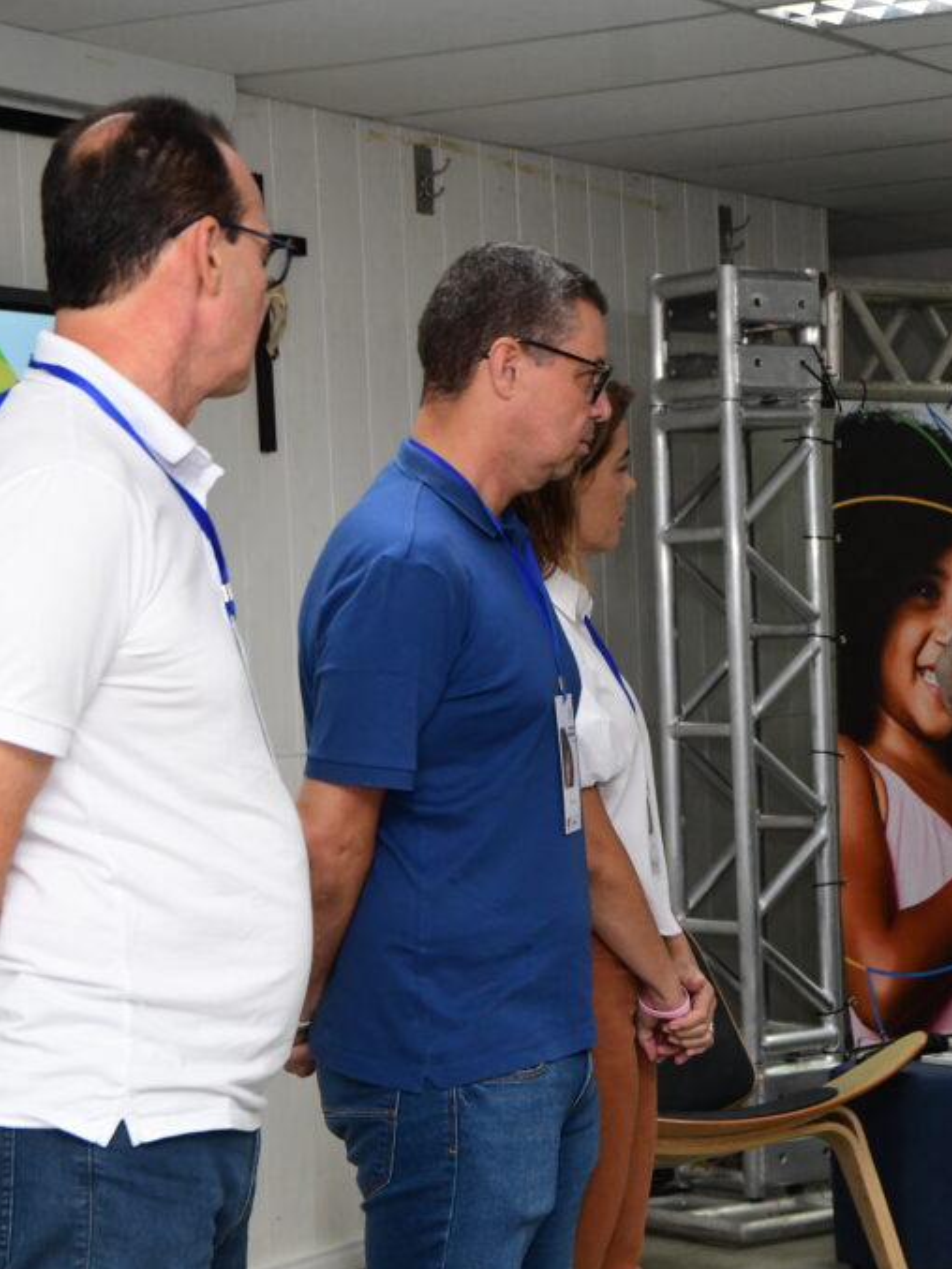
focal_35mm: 96
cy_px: 638
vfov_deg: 20.4
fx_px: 3519
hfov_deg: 15.4
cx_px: 688
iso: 2000
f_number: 5
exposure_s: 1/200
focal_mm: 44
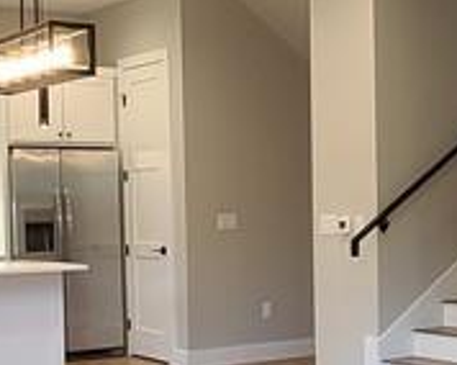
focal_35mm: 73
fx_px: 986
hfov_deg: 25.7
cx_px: 349
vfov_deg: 20.9
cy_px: 244
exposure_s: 1/60
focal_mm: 2.2
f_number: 2.2
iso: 160
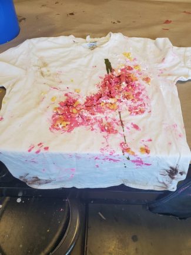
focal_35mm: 26
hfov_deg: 53.1
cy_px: 128
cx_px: 96
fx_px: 191
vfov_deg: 67.3
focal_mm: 4.3
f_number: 2.4
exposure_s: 1/120
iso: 160
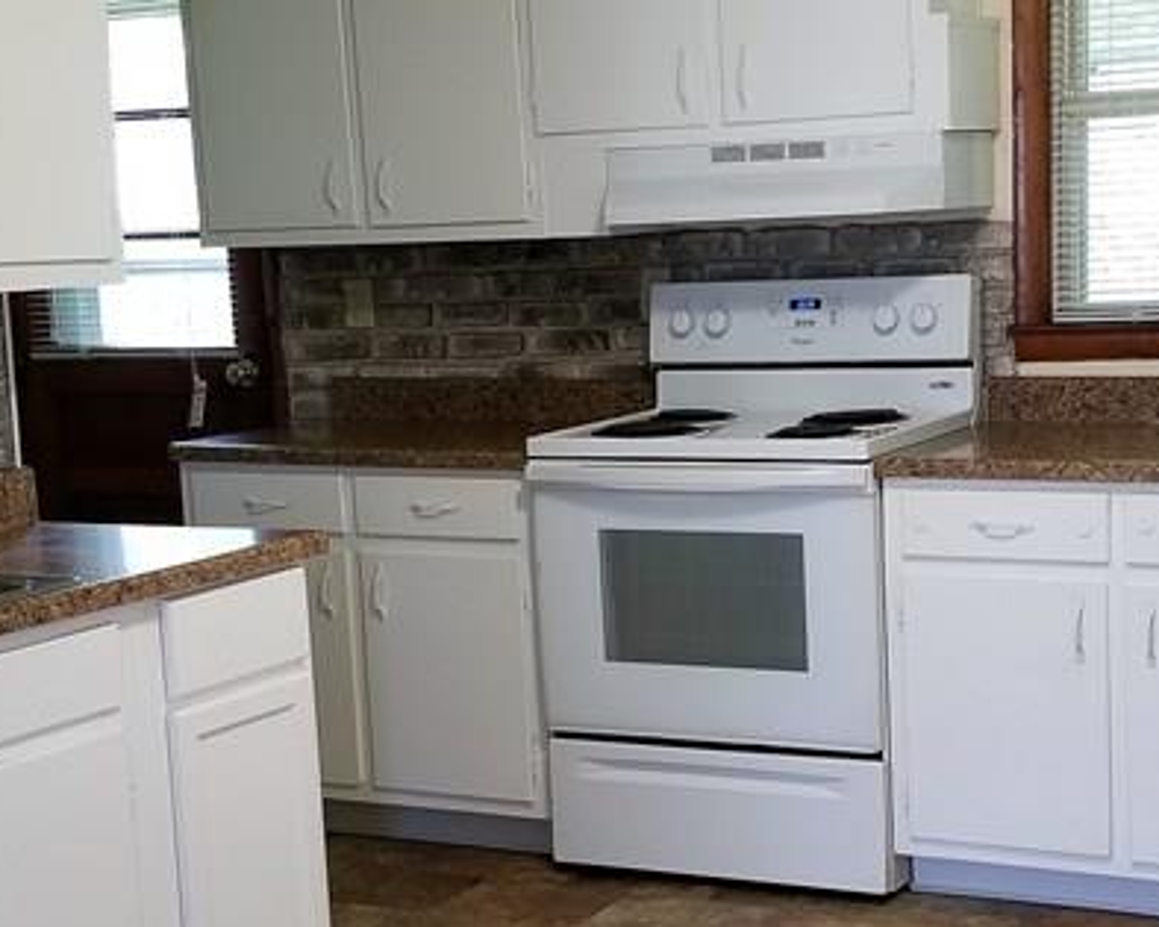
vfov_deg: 23.0
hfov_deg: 28.6
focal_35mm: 66
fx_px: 2263
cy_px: 609
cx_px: 732
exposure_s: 1/50
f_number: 1.7
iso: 125
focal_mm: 4.25
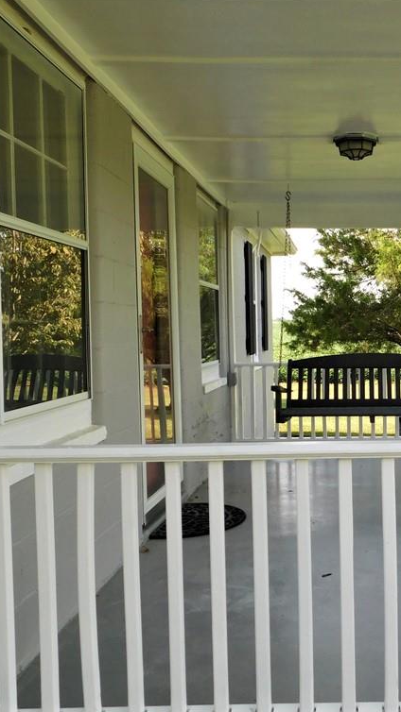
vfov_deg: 54.0
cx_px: 354
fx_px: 700
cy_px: 357
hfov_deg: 30.7
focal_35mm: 37
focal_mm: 4.5
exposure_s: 1/320
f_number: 3.1
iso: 125
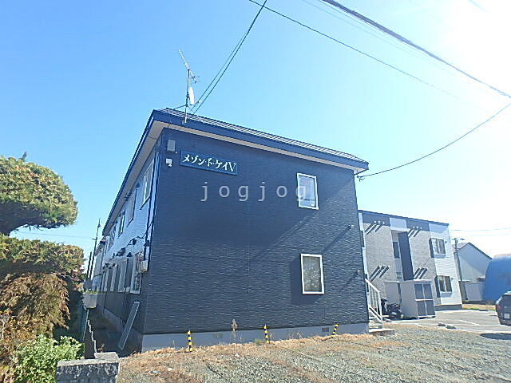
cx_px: 256
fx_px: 310
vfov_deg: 63.4
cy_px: 192
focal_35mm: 21
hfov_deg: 79.0
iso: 125
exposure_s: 1/500
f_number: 3.5
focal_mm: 3.7
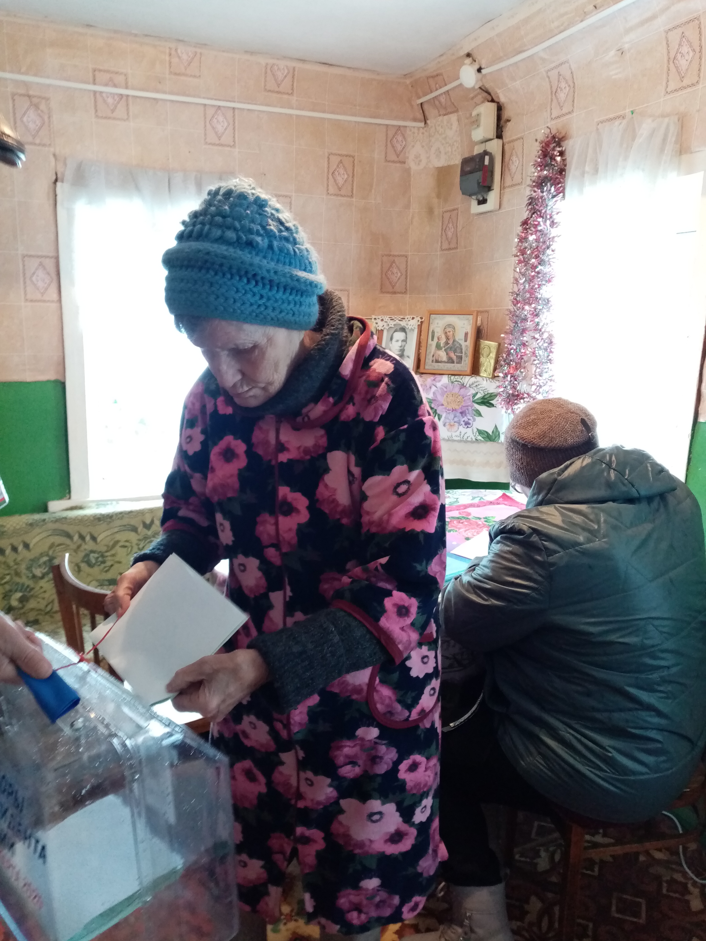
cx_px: 353
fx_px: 707
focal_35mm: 26
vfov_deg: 67.3
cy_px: 470
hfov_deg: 53.1
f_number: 1.8
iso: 534
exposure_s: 1/25
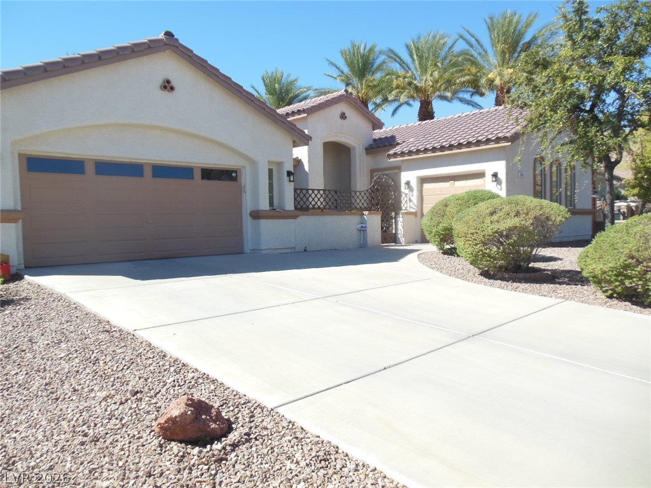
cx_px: 326
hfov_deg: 69.4
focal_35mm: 25
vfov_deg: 54.9
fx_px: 470
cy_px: 244
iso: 125
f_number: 3.2
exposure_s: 1/1000
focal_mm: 4.5
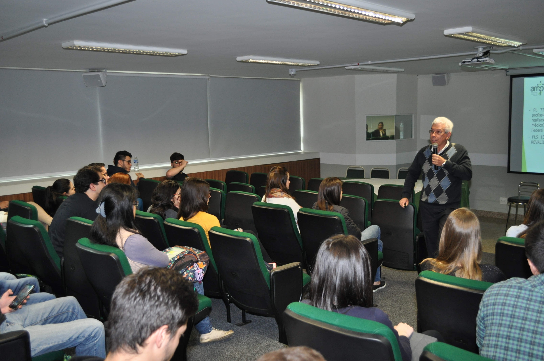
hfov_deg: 53.2
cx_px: 272
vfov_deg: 36.8
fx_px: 543
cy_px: 180
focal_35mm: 36
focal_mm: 24
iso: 800
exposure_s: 1/60
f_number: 4
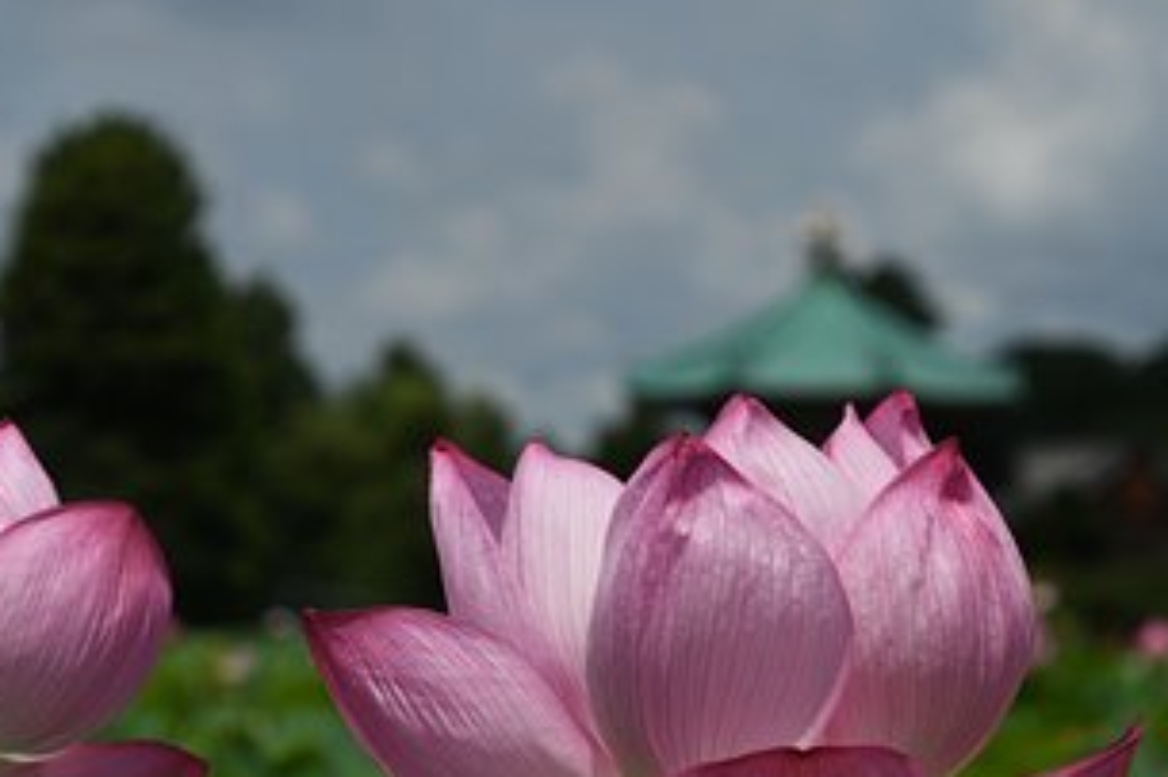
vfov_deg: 7.8
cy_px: 645
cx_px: 371
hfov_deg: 11.7
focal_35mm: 176
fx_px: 5707
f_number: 7.1
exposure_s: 1/1000
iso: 100
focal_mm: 70
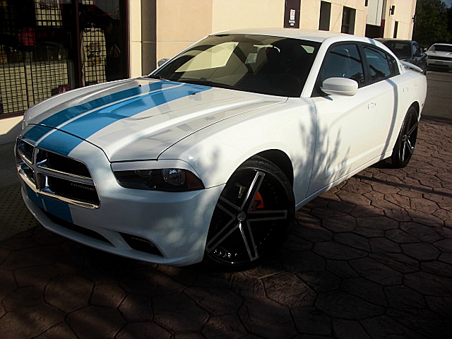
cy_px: 170
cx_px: 226
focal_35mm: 36
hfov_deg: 51.4
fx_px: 470
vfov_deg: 39.7
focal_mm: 6.3
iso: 50
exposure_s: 1/160
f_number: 7.9
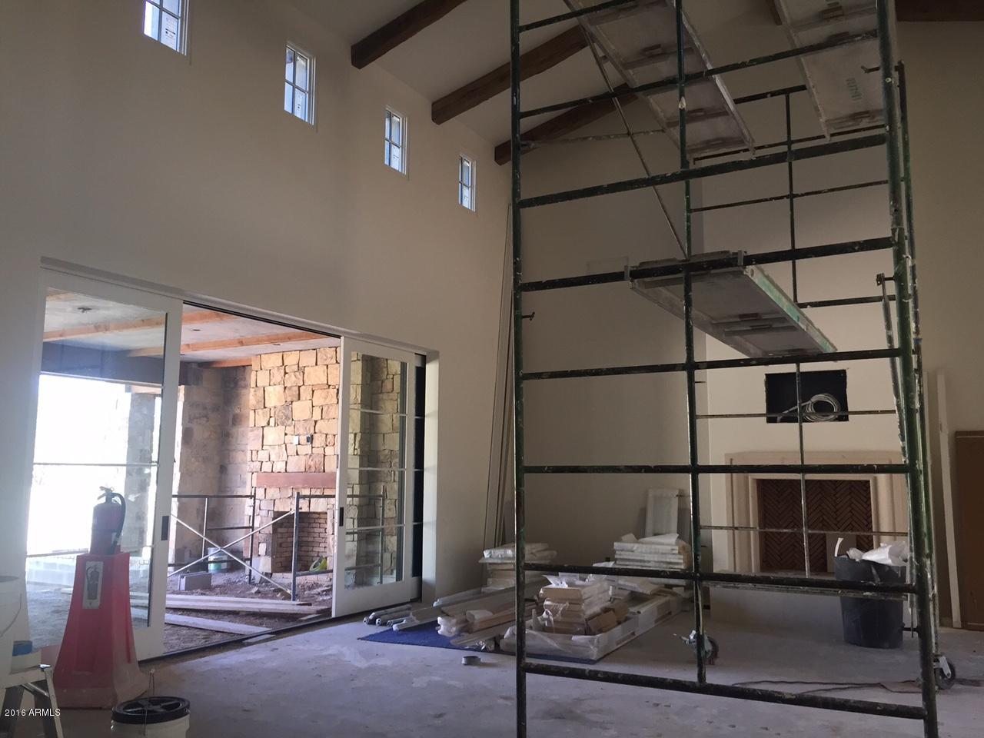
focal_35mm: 29
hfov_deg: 61.7
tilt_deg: +6.7
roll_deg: -1.0
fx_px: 824
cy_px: 369
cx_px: 492
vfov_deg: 48.2
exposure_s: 1/30
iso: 32
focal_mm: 4.15
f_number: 2.2
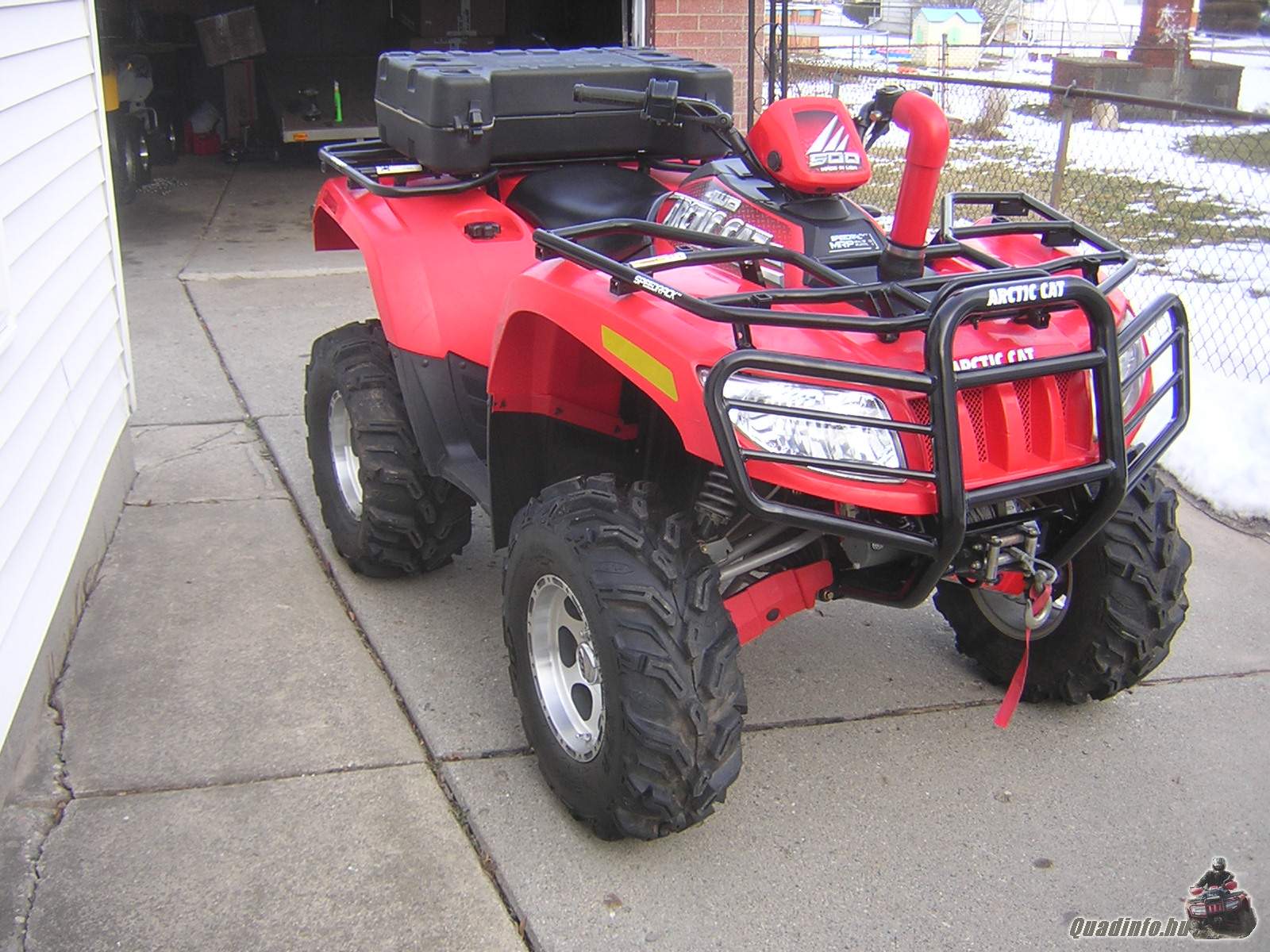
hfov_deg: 51.4
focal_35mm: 36
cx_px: 635
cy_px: 476
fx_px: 1321
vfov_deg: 39.7
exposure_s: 1/91.8
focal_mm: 4.7
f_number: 2.6
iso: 100
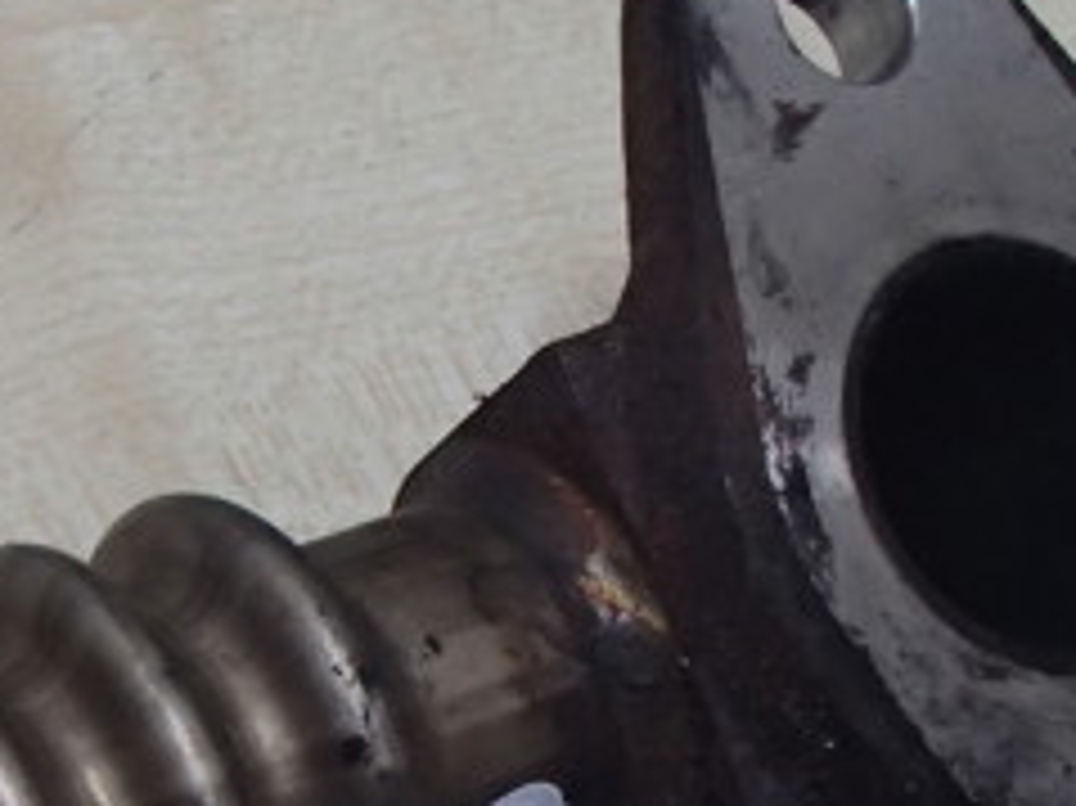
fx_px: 3076
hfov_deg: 19.6
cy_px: 939
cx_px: 185
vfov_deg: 14.5
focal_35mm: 99
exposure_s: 1/50
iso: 800
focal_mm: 6.64
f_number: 4.7
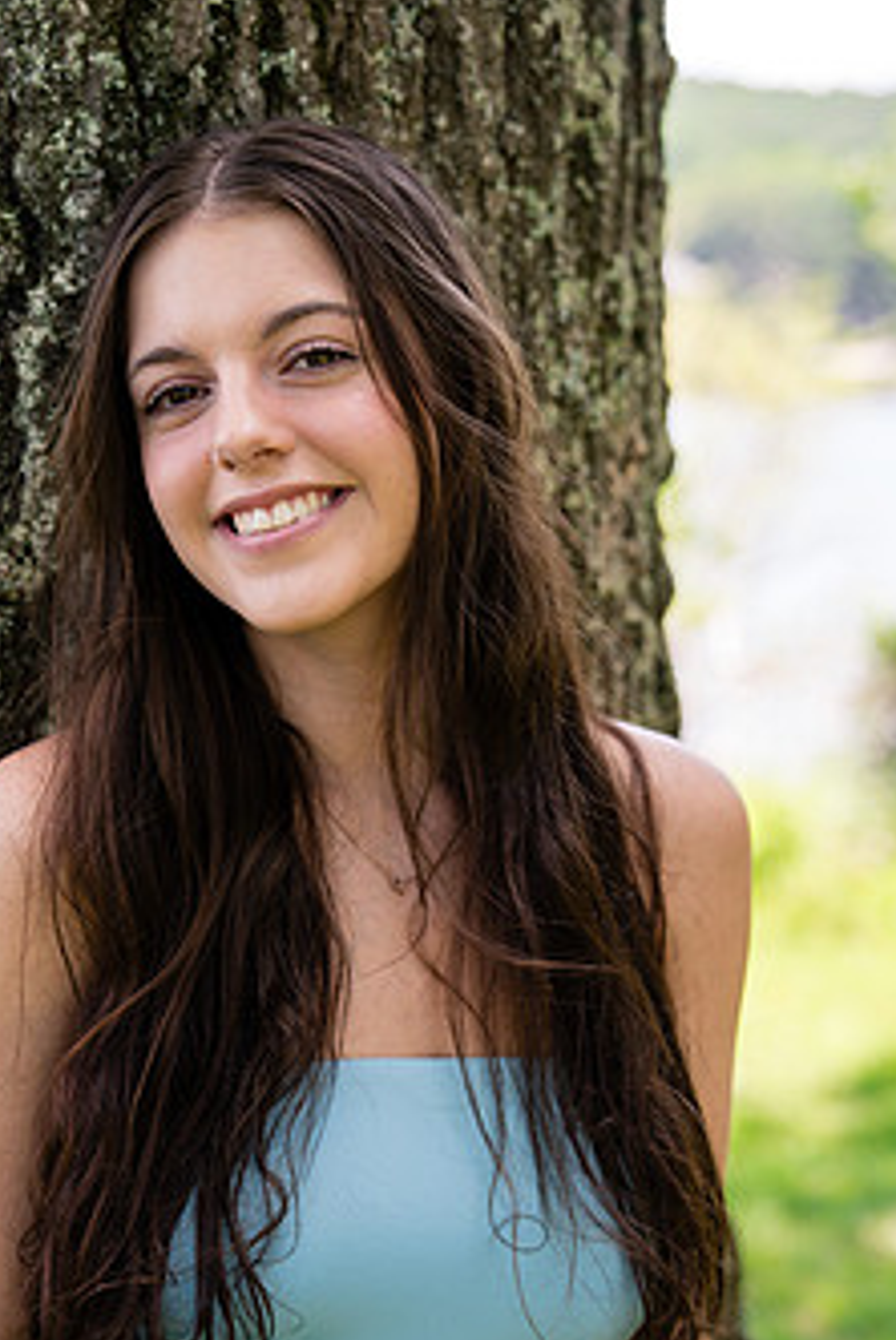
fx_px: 2421
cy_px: 771
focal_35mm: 65
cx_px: 351
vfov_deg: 30.9
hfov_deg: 20.9
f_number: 2.8
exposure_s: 1/250
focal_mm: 48
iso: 125
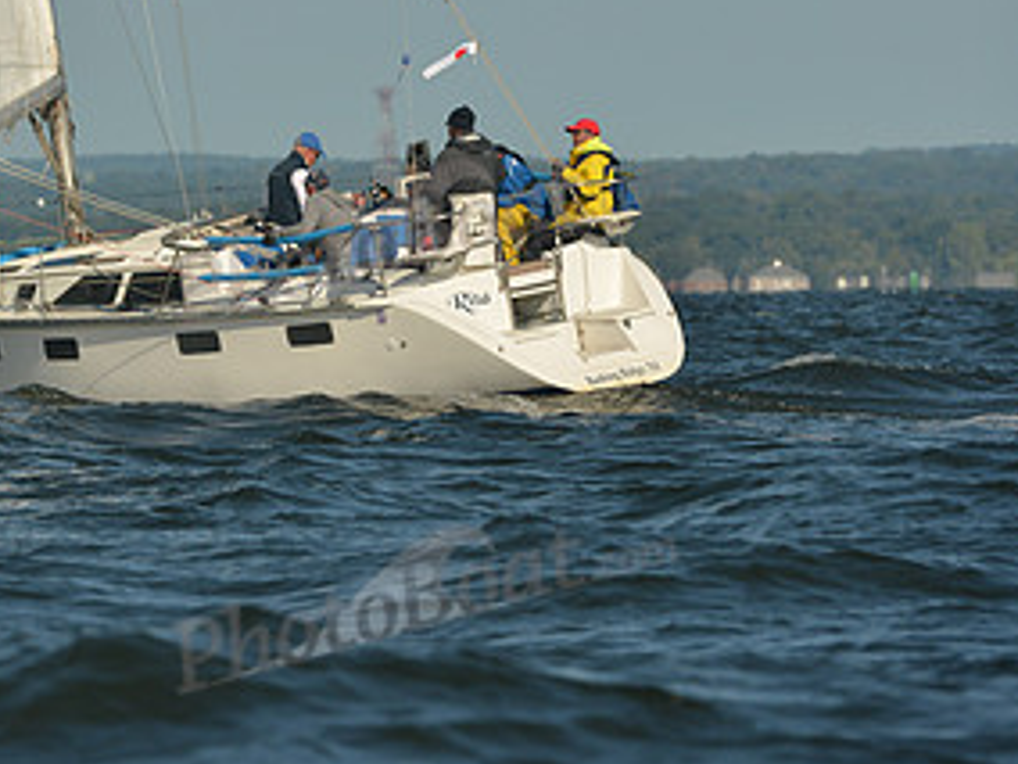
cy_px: 99
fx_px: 17351
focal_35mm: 590
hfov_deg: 3.4
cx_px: -11
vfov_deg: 2.5
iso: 320
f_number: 8
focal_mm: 300
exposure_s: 1/1250
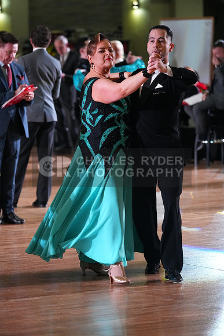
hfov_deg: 6.9
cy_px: 168
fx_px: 1865
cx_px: 112
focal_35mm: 200
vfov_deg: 10.3
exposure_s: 1/400
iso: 6400
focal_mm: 200
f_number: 4.5
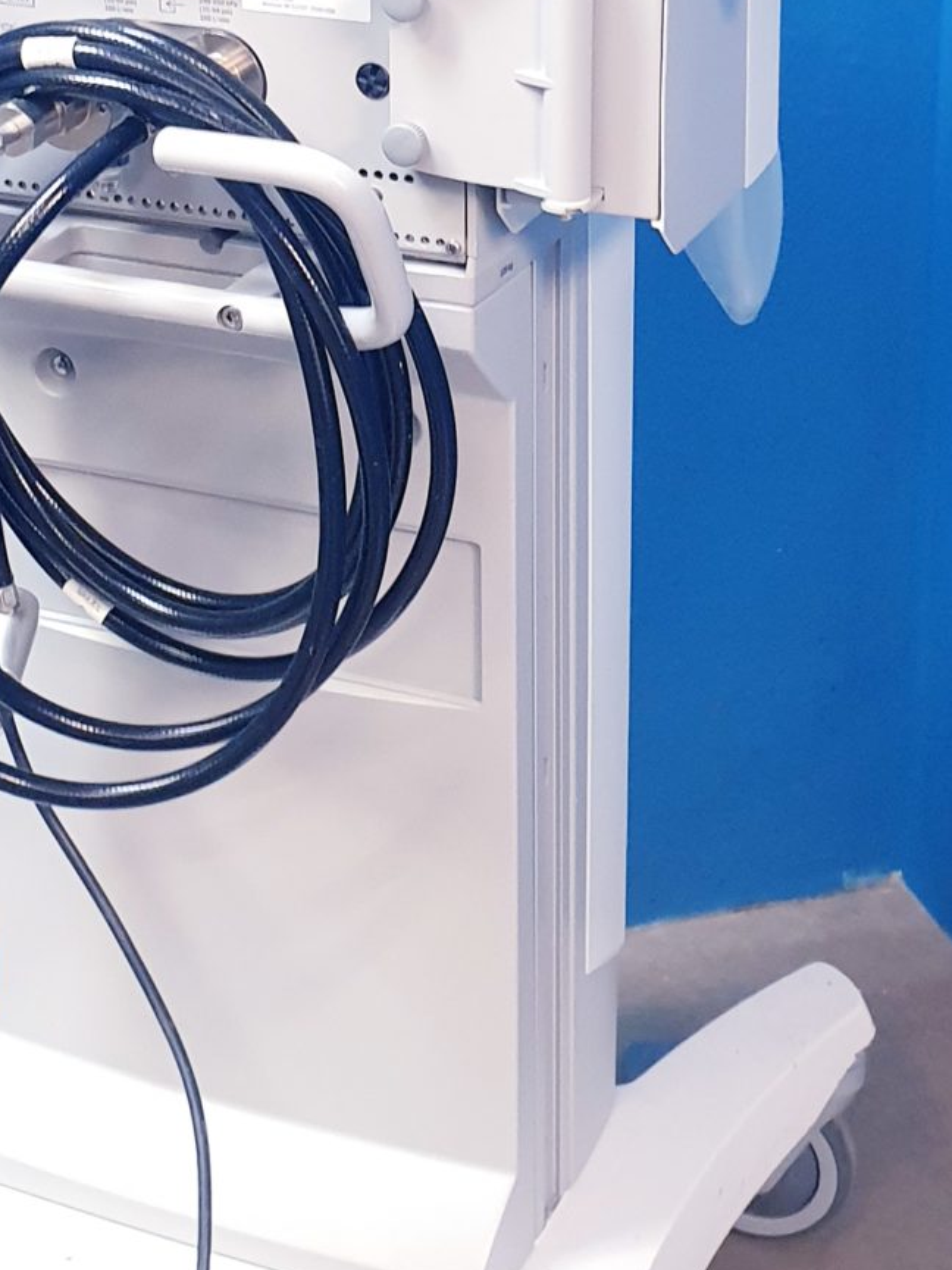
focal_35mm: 77
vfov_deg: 24.7
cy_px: 148
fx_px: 2824
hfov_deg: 19.0
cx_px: 247
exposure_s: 1/33
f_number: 2.4
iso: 250
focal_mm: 4.3
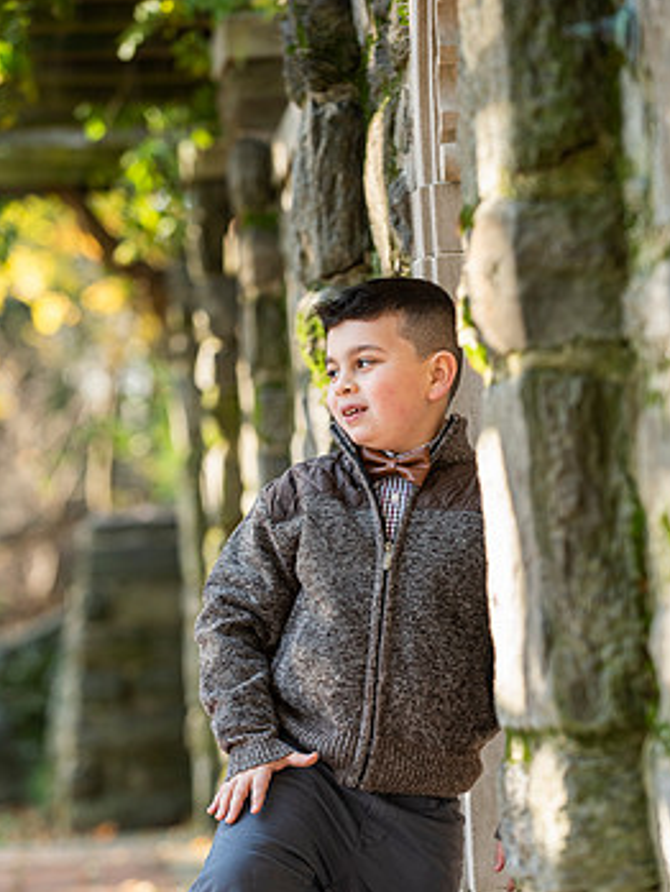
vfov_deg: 12.3
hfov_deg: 9.2
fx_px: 4152
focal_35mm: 161
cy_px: 514
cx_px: 353
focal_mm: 130
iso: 320
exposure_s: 1/160
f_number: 3.5
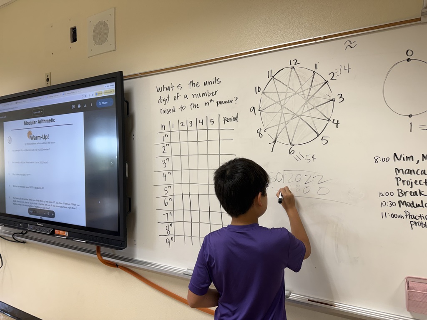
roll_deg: +1.1
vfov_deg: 56.8
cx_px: 214
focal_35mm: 24
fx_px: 296
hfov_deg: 71.6
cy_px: 160
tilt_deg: -0.7
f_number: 1.78
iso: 100
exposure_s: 1/120
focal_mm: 6.76
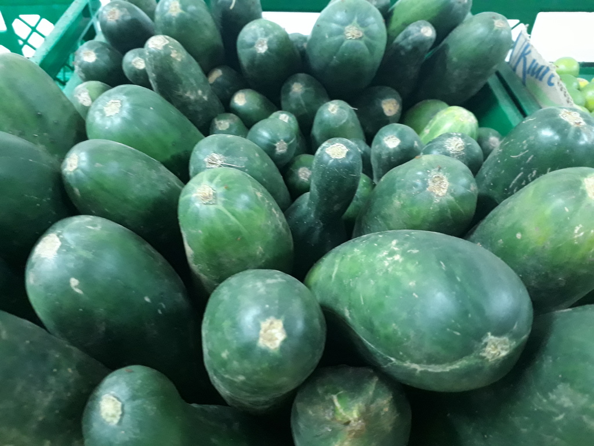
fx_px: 463
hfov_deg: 65.3
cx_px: 297
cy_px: 223
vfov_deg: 51.4
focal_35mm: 27
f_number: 1.9
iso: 500
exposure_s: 1/15
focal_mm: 3.6
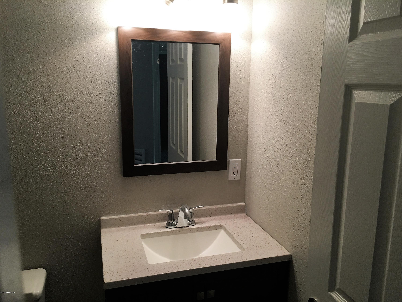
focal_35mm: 29
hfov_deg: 61.7
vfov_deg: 48.2
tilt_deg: -13.0
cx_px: 201
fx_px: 337
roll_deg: -0.8
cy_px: 151
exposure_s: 1/30
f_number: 2.2
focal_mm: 4.15
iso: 40
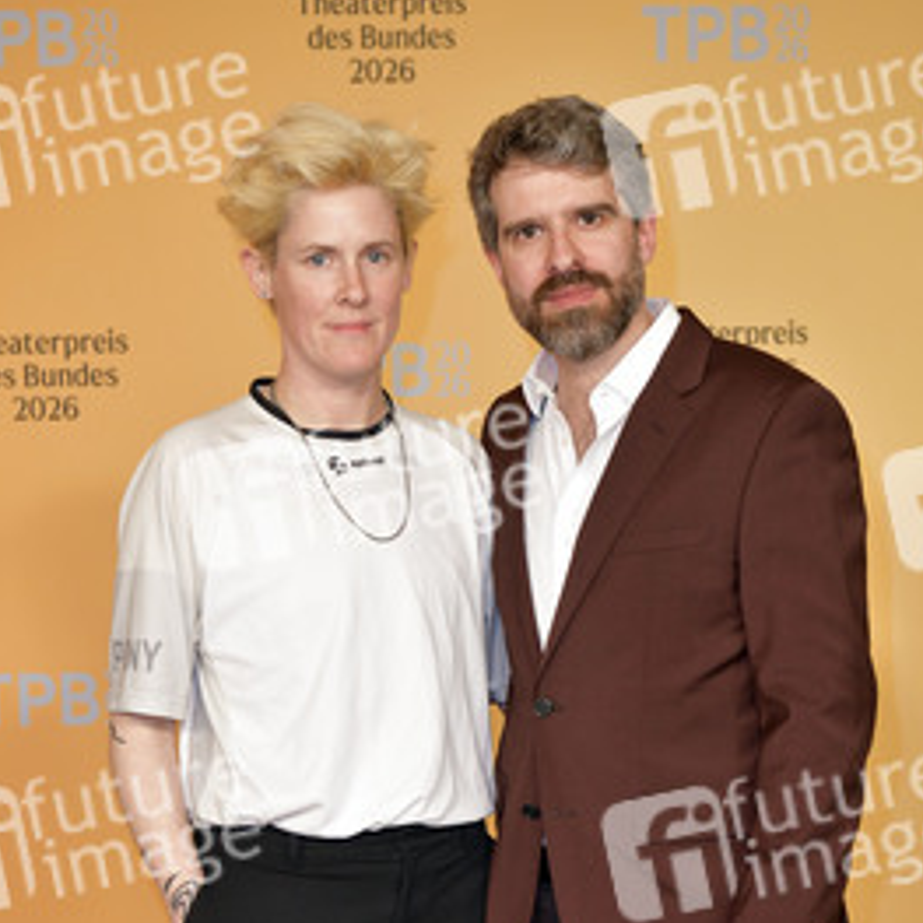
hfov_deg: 24.3
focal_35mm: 71
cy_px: 663
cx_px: 463
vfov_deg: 24.1
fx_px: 2142
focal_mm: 55
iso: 1250
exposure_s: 1/200
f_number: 5
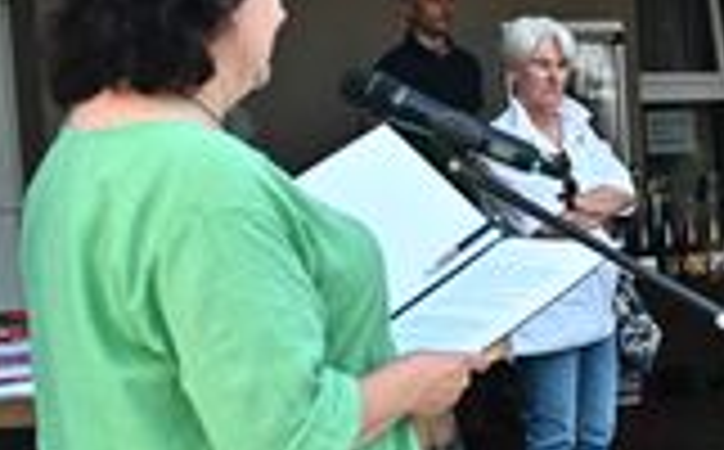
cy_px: 302
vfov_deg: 13.0
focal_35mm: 100
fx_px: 1970
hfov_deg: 18.9
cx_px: 998
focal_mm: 35
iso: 1000
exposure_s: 1/640
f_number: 3.5
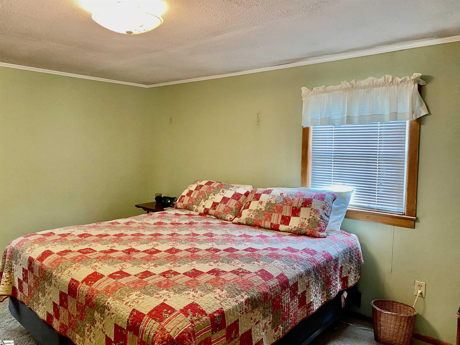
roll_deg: -1.1
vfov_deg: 53.1
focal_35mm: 26
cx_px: 230
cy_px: 172
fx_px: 346
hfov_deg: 67.3
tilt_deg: -4.9
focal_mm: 4.25
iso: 320
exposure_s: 1/60
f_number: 1.8
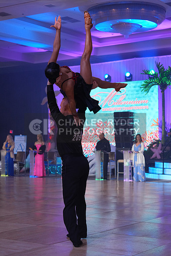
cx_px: 86
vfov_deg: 28.8
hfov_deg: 19.5
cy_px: 128
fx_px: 498
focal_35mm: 70
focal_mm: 70
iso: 1250
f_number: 4
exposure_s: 1/400
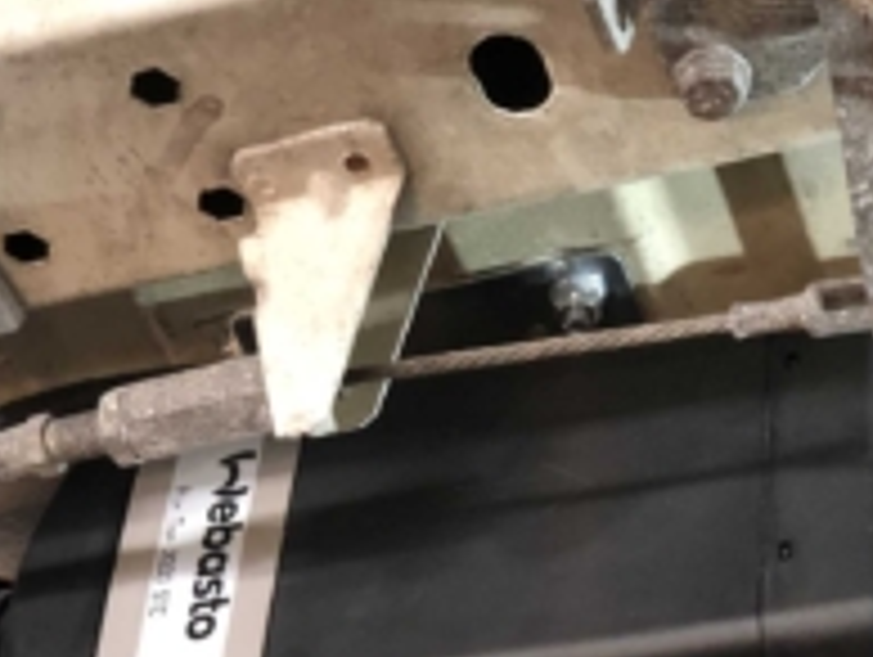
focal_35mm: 107
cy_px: 644
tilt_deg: +36.0
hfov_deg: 18.4
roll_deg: -5.6
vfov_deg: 13.7
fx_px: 2702
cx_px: 418
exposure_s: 1/20
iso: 160
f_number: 2.4
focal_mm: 6
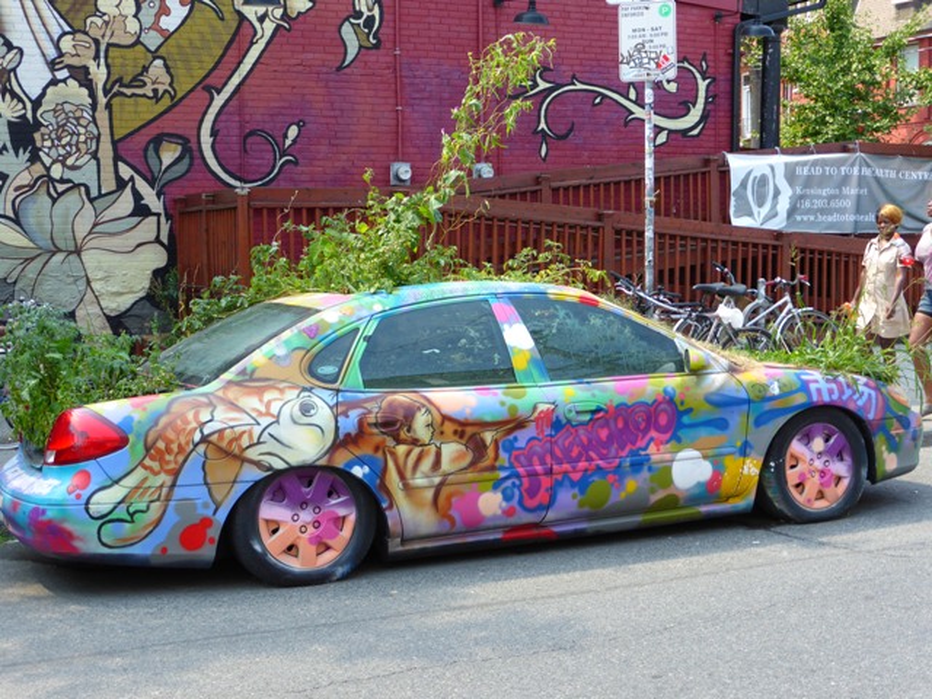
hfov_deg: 37.5
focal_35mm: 51
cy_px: 350
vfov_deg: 28.6
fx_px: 1373
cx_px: 466
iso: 100
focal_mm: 9
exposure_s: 1/125
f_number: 4.4
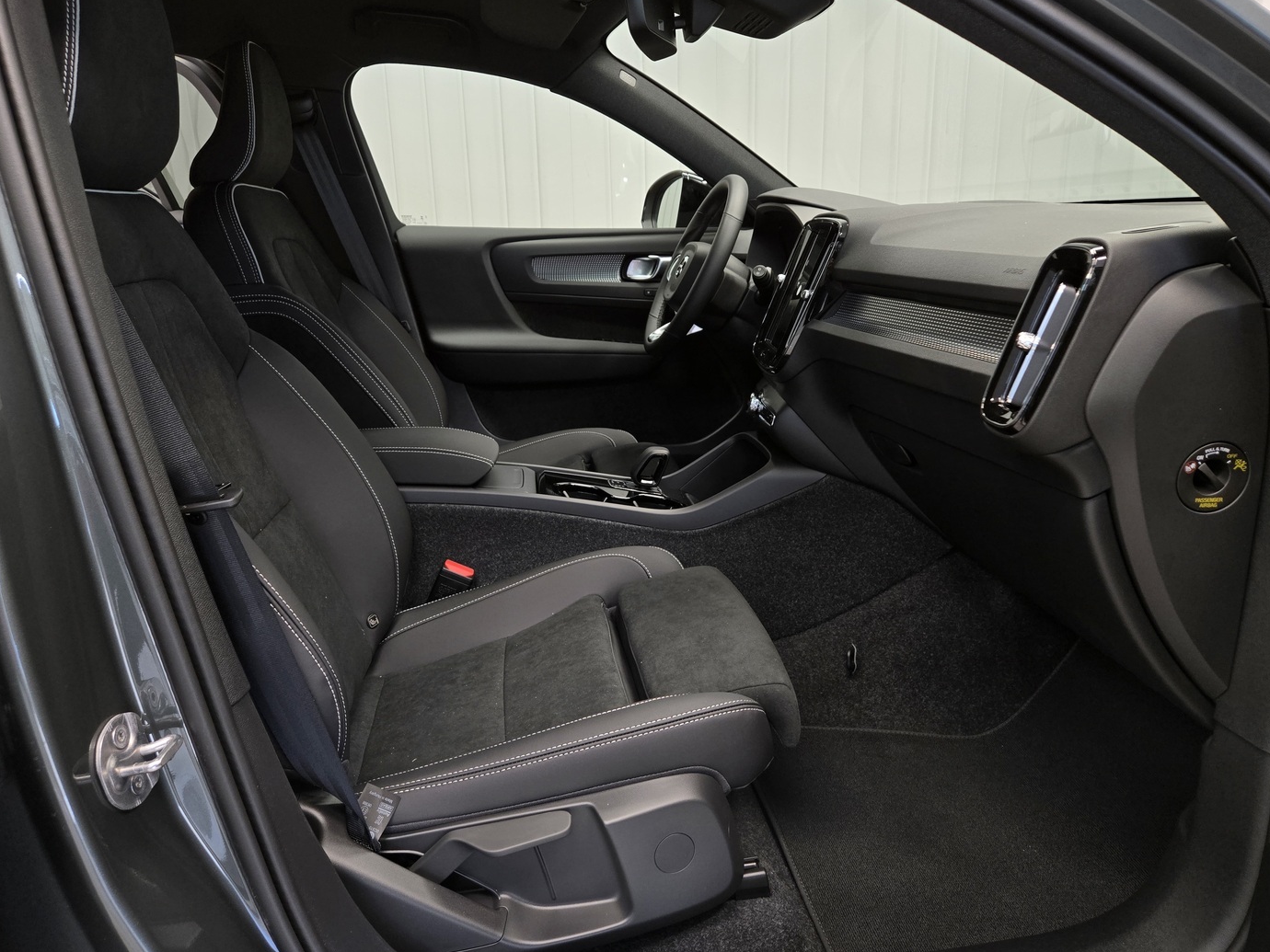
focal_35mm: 24
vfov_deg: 56.8
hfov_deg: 71.6
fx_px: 881
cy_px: 458
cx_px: 626
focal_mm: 5.4
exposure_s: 1/51
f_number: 1.8
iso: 160
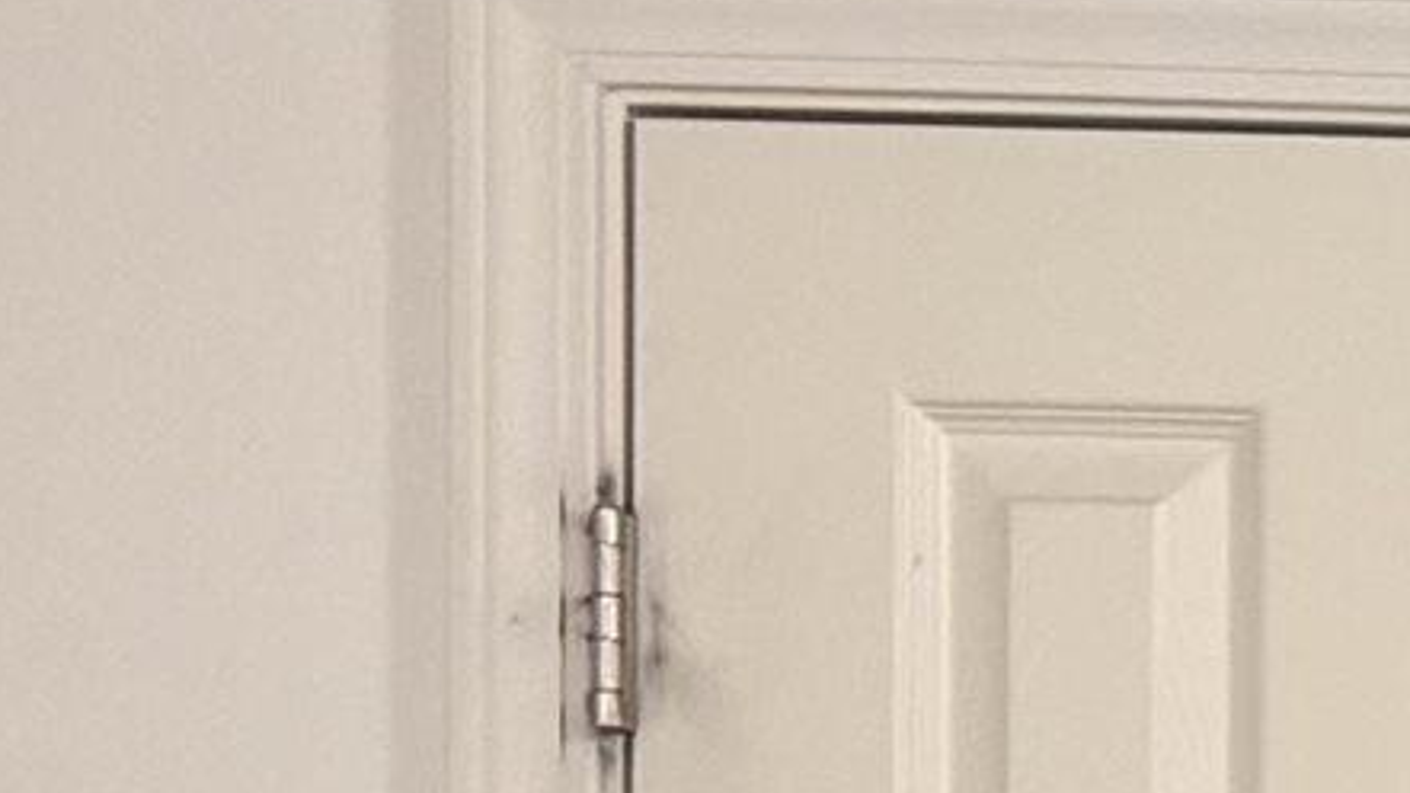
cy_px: 1640
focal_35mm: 182
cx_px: 4380
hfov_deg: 9.2
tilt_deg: +0.1
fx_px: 6804
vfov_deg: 6.5
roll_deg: -0.8
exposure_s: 1/60
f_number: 1.78
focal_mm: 6.76
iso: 250
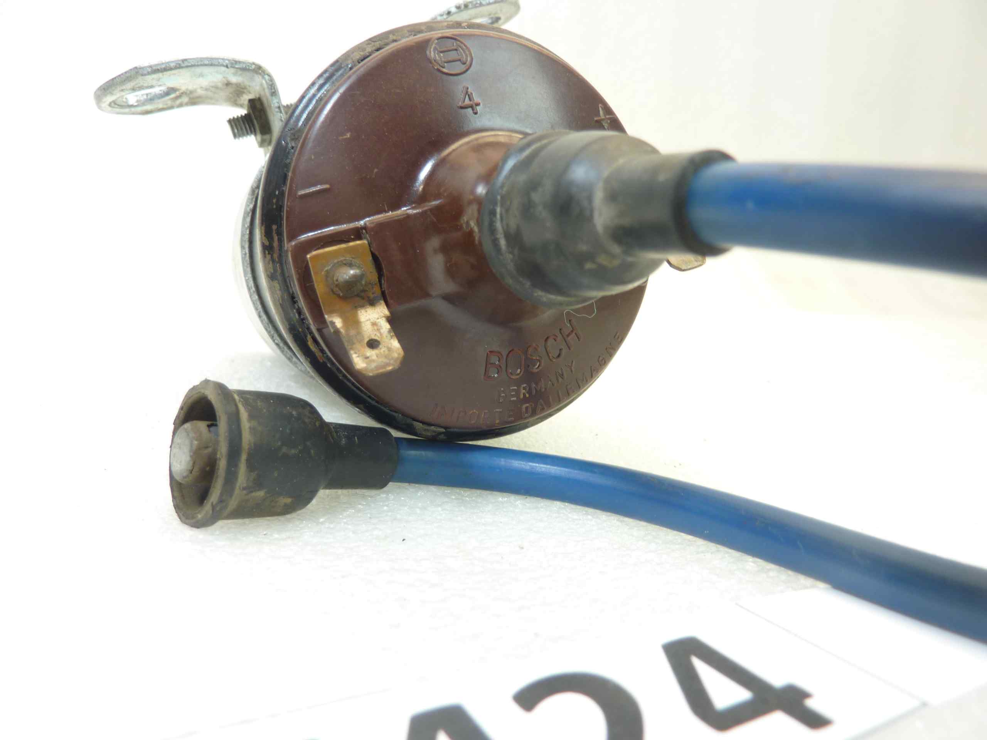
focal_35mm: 25
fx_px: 713
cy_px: 370
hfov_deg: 69.4
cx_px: 494
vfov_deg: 54.9
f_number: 3.3
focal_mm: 4.1
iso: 80
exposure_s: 1/13
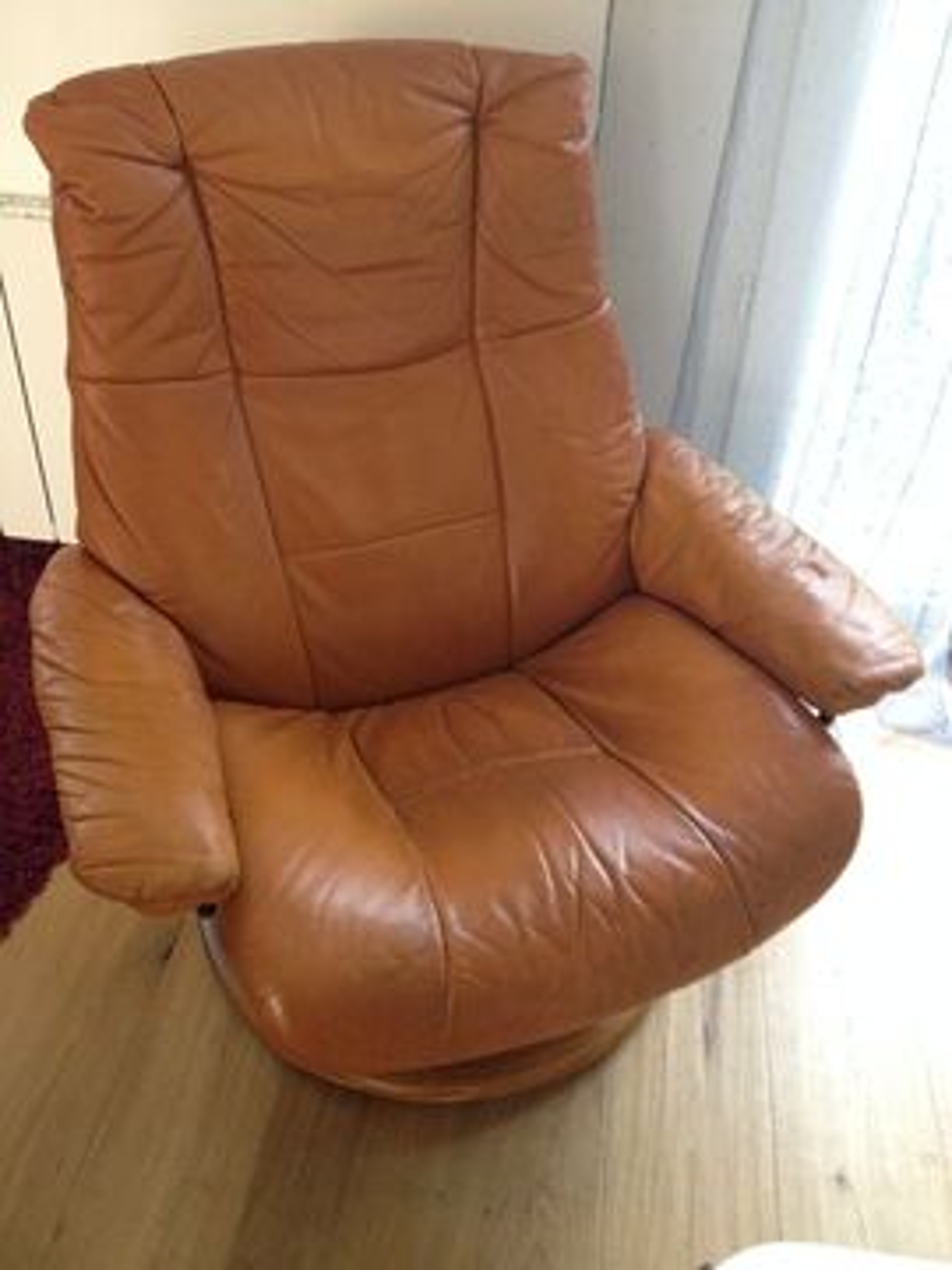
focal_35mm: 35
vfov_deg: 52.6
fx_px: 1283
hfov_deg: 40.7
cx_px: 476
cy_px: 635
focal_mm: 4.28
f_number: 2.4
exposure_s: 1/20
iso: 160
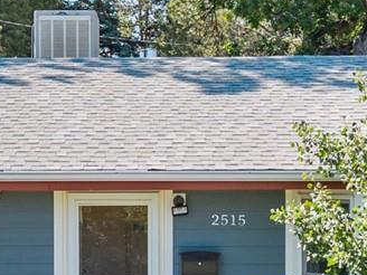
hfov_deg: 16.8
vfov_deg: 12.6
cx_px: 134
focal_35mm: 117
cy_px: 208
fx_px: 1240
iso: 210
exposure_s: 1/1600
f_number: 1.8
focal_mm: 8.67
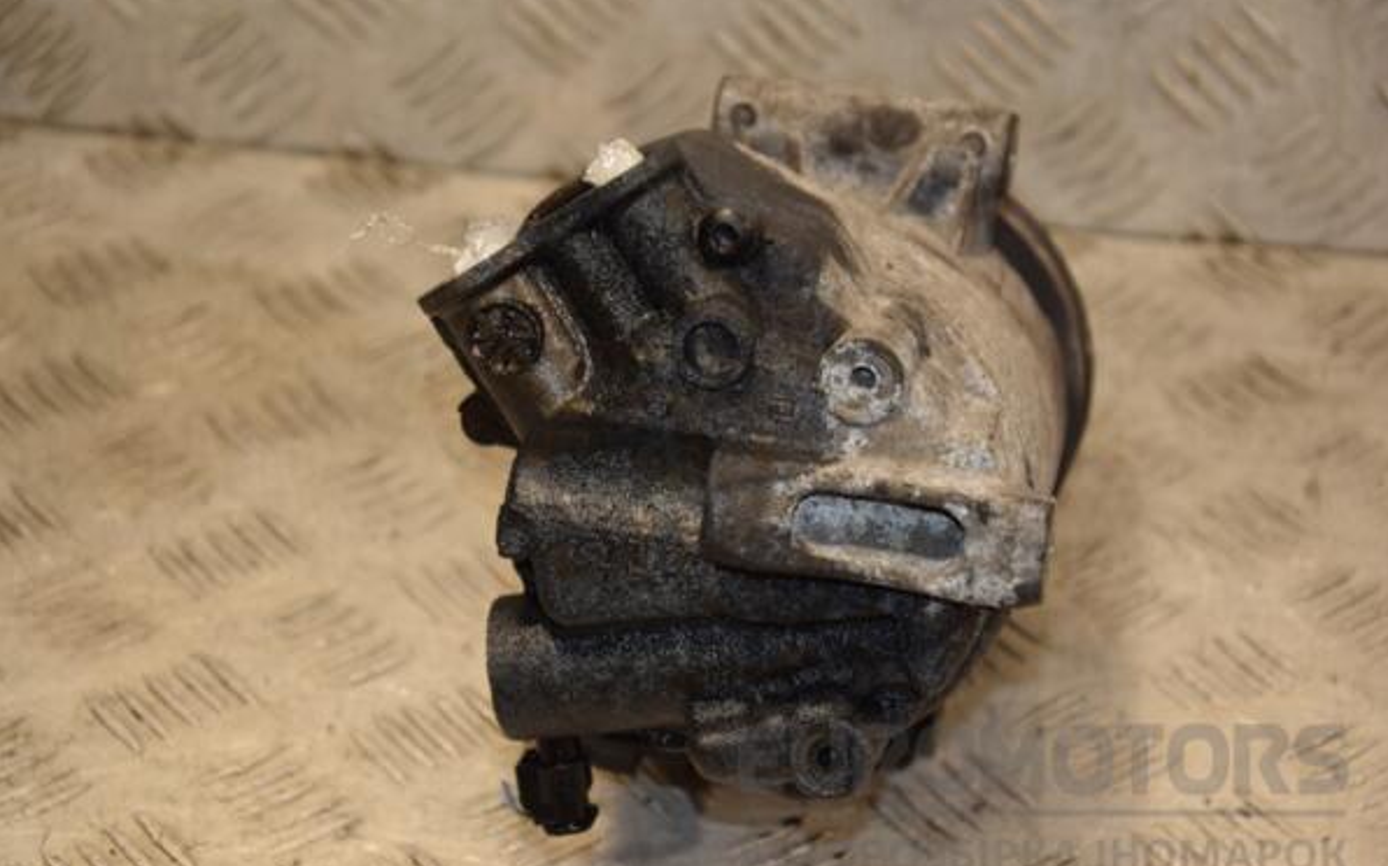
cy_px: 449
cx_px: 694
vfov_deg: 11.3
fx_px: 4368
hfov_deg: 18.1
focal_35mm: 116
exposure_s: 1/160
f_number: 5.3
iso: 800
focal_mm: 75
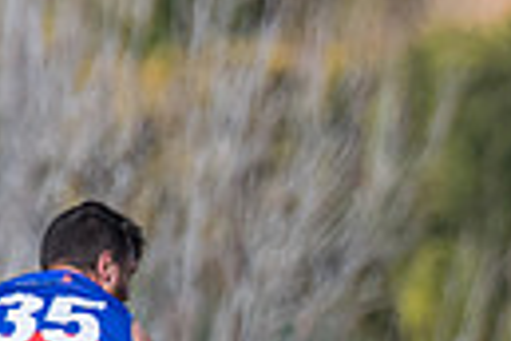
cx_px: 1249
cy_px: 567
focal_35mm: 4402
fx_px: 62479
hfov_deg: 0.5
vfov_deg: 0.3
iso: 800
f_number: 8
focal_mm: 600
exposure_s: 1/4000
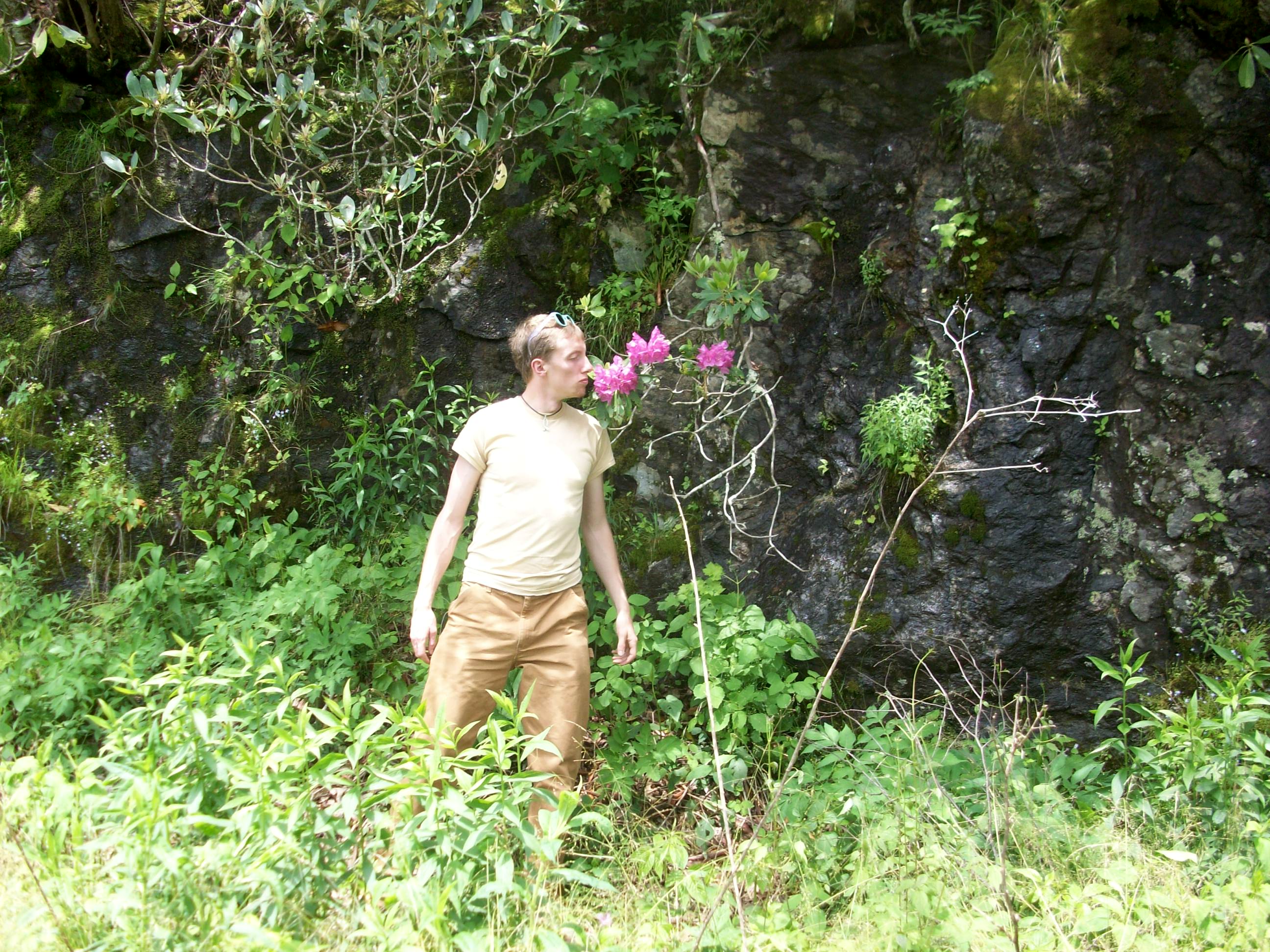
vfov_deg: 41.8
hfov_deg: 54.0
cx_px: 635
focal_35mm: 34
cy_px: 476
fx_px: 1247
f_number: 2.8
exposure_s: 1/128
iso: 74
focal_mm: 5.7
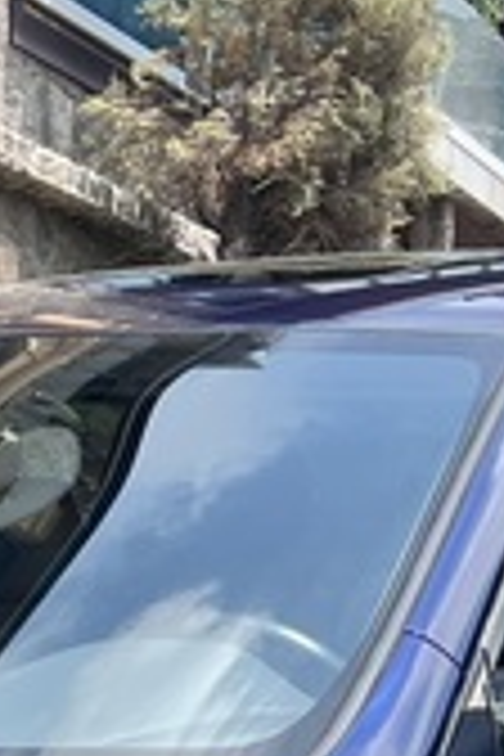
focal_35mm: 129
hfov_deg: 10.5
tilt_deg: -5.5
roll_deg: -2.7
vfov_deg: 15.1
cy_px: 1004
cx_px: -4
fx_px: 2709
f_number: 1.5
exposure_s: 1/2045
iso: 50
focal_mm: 5.7
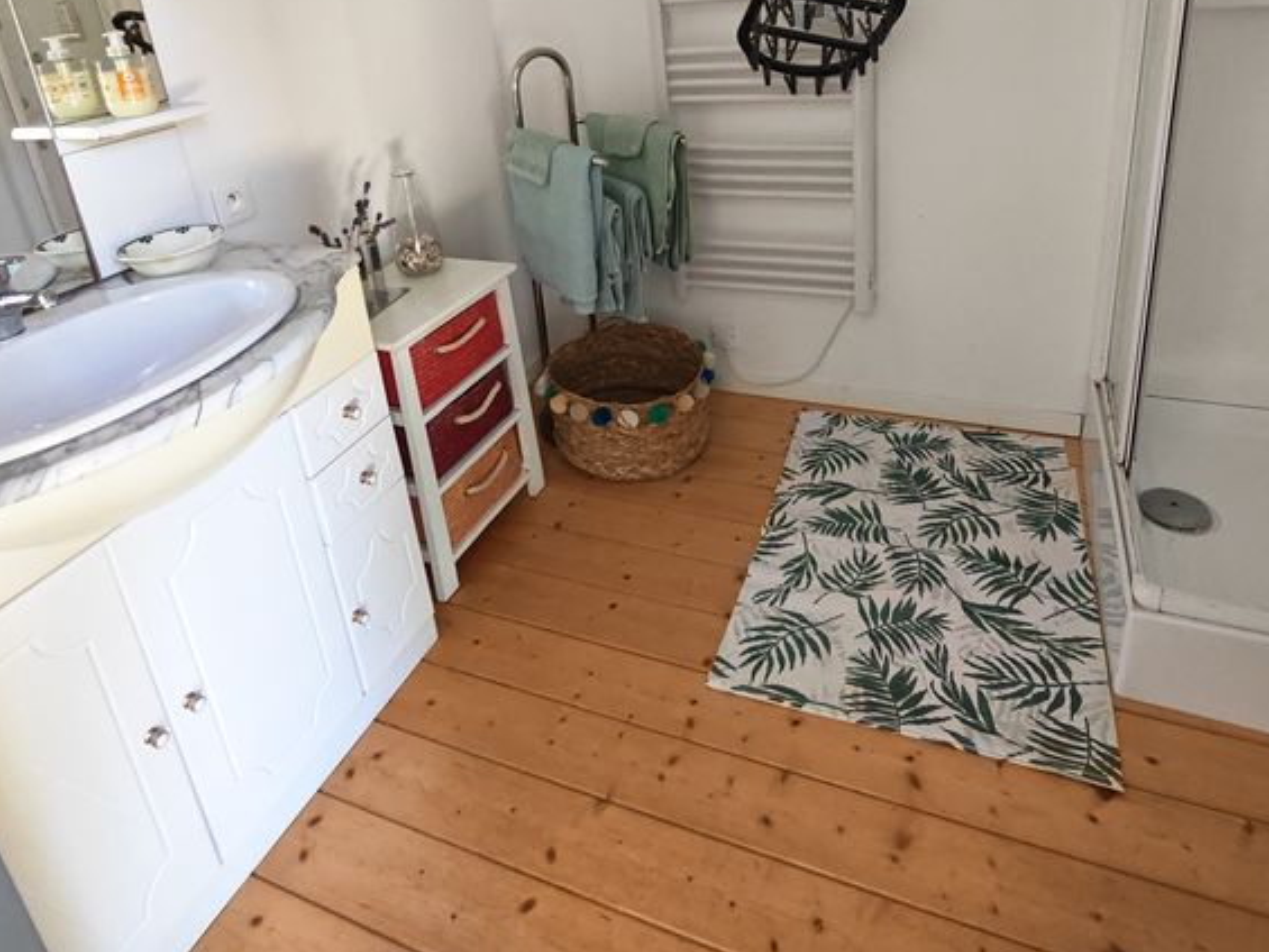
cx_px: 649
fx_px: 843
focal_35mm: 23
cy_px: 234
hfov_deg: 73.9
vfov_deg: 55.9
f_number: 2
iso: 320
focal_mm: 1.82
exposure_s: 1/25
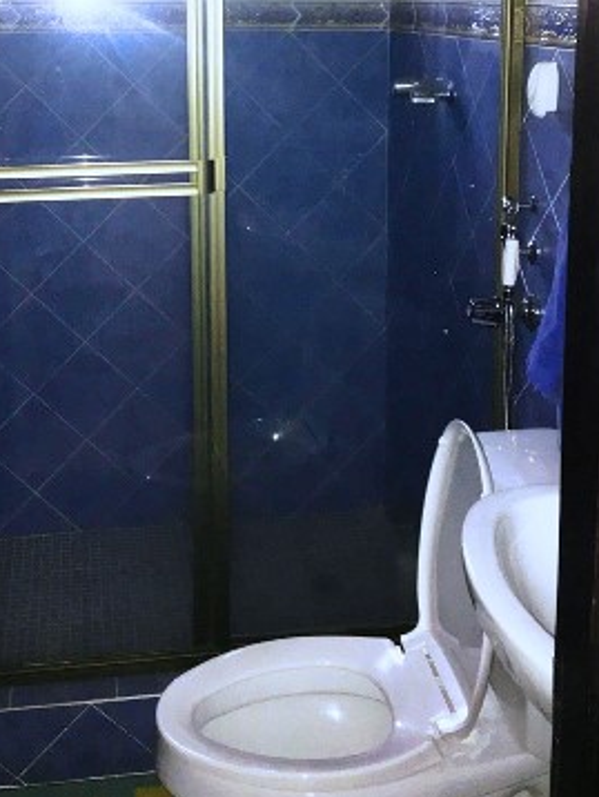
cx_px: 249
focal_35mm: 49
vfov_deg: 37.6
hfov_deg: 29.7
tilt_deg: -9.0
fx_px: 1129
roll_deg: -0.4
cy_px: 166
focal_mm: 4.15
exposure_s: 1/16
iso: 80
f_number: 2.2
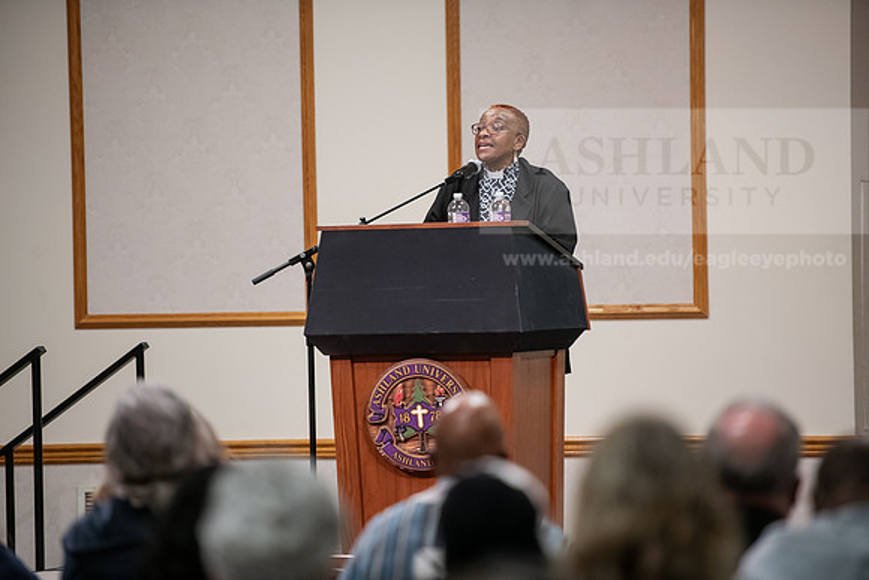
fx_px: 4829
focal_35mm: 200
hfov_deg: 10.3
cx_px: 434
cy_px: 290
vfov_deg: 6.9
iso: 2000
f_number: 2.8
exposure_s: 1/200
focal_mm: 200
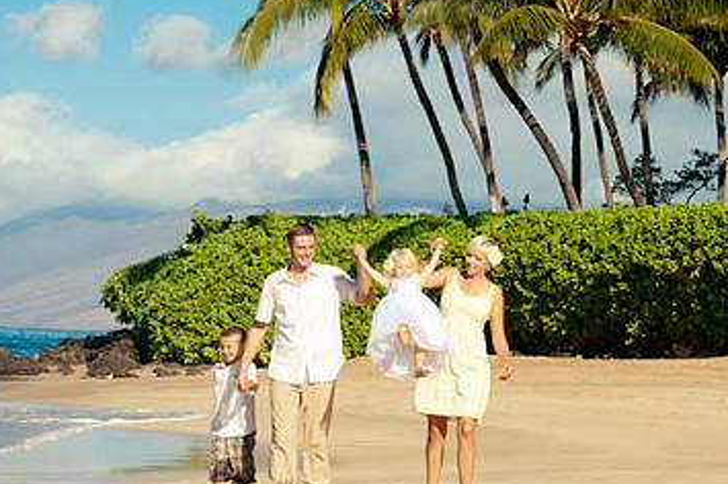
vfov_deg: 9.3
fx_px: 2970
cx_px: 392
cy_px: 169
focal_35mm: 147
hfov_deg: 14.0
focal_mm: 60
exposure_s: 1/1000
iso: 200
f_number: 5.6
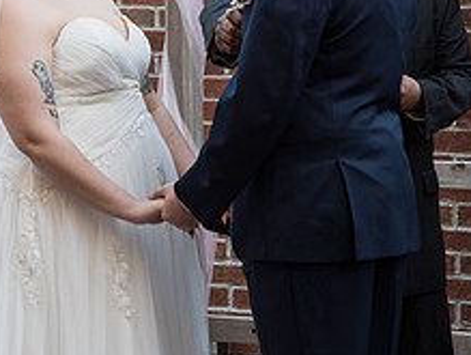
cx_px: 77
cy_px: 38
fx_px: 2426
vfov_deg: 8.3
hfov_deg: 11.0
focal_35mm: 178
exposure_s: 1/200
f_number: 3.5
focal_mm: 70
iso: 250
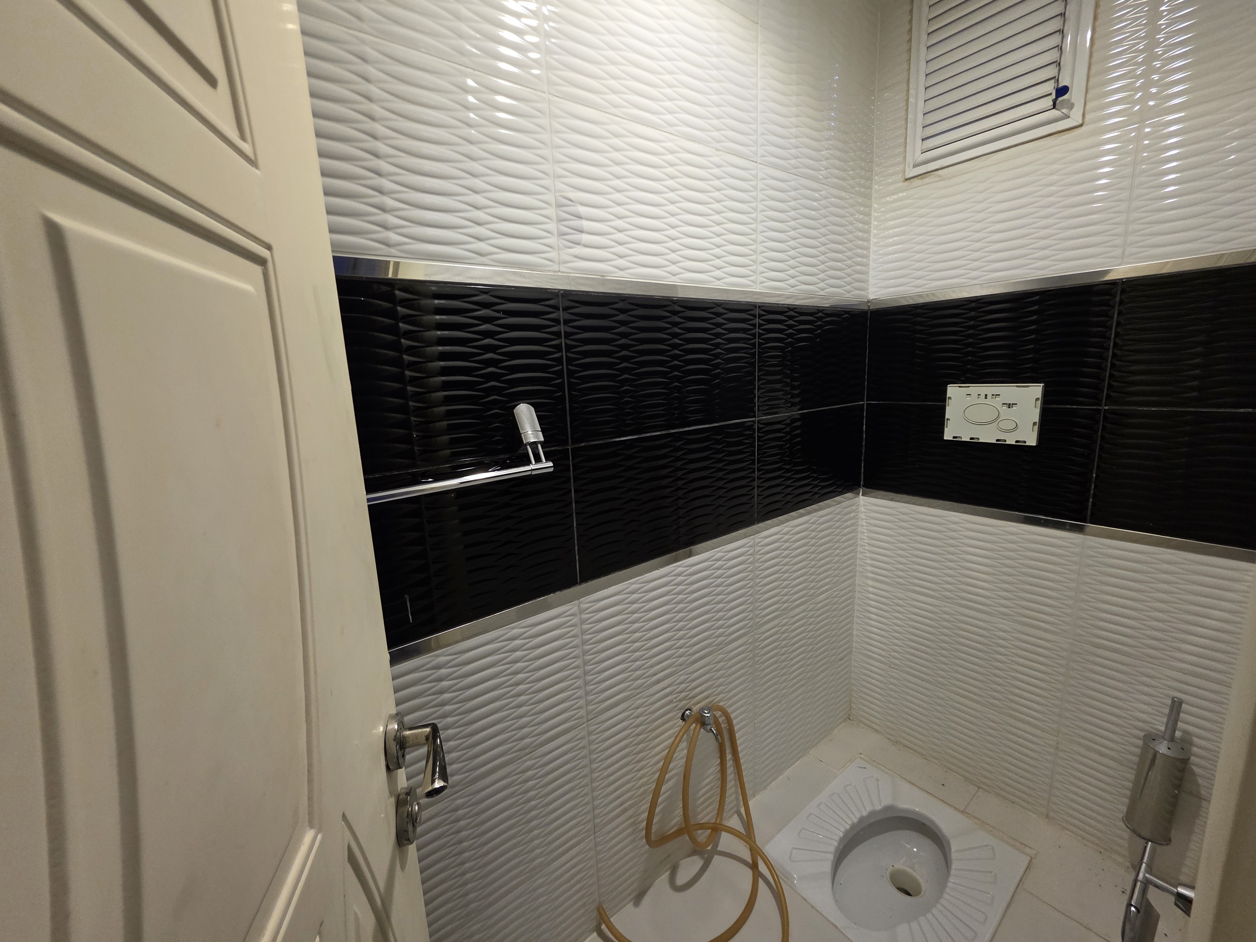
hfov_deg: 106.2
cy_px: 471
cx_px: 628
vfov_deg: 89.9
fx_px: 472
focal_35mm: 13
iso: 320
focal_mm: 2.2
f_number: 1.9
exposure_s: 1/100
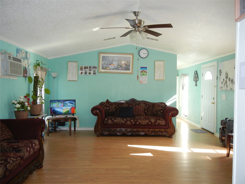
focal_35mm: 30
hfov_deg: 60.0
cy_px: 92
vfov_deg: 46.8
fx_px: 212
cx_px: 122
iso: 230
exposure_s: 1/45.8
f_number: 3.5
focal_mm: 5.4
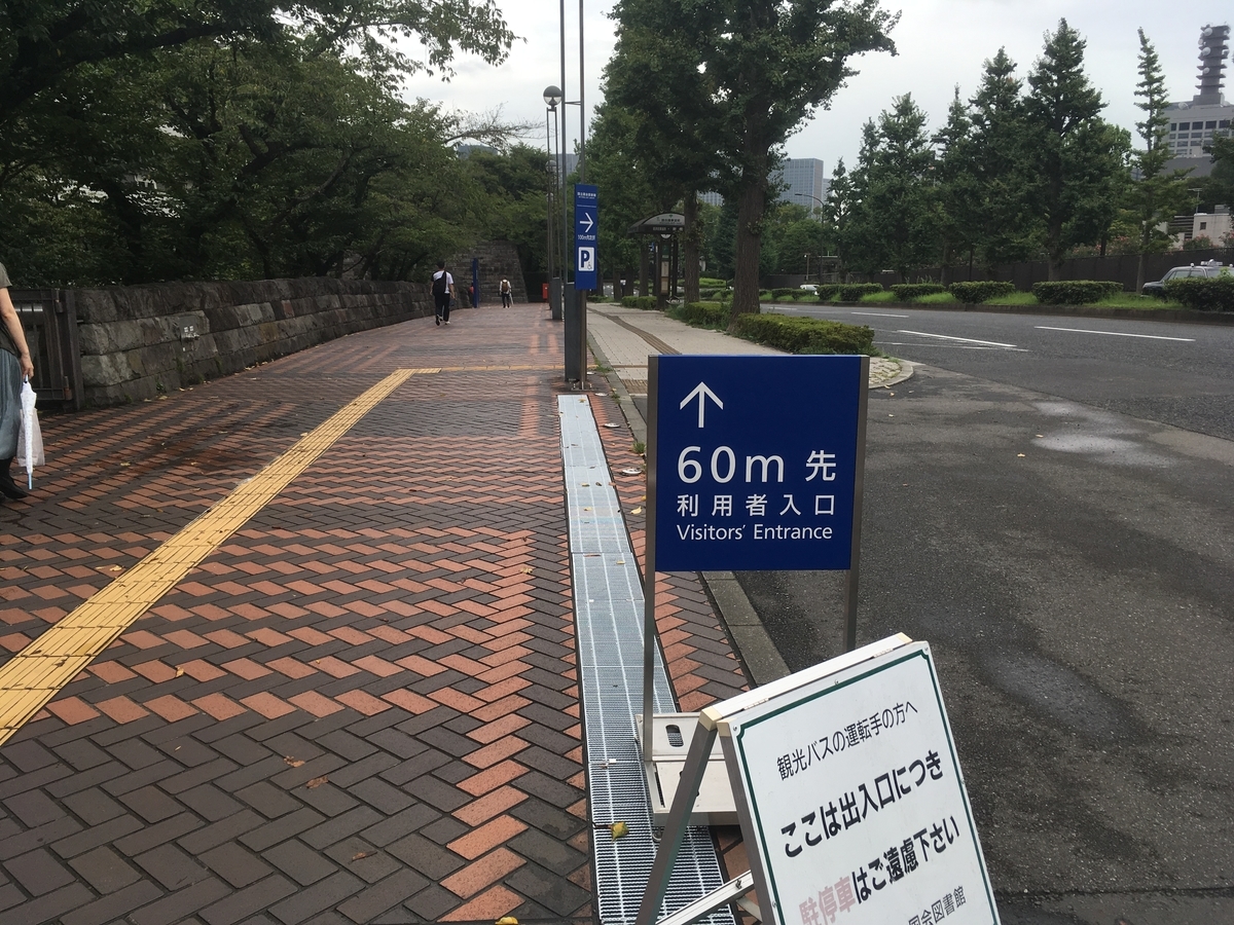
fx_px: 1034
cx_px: 617
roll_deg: +2.1
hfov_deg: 61.7
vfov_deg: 48.2
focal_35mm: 29
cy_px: 462
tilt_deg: -13.5
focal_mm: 4.15
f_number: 2.2
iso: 25
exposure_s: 1/657
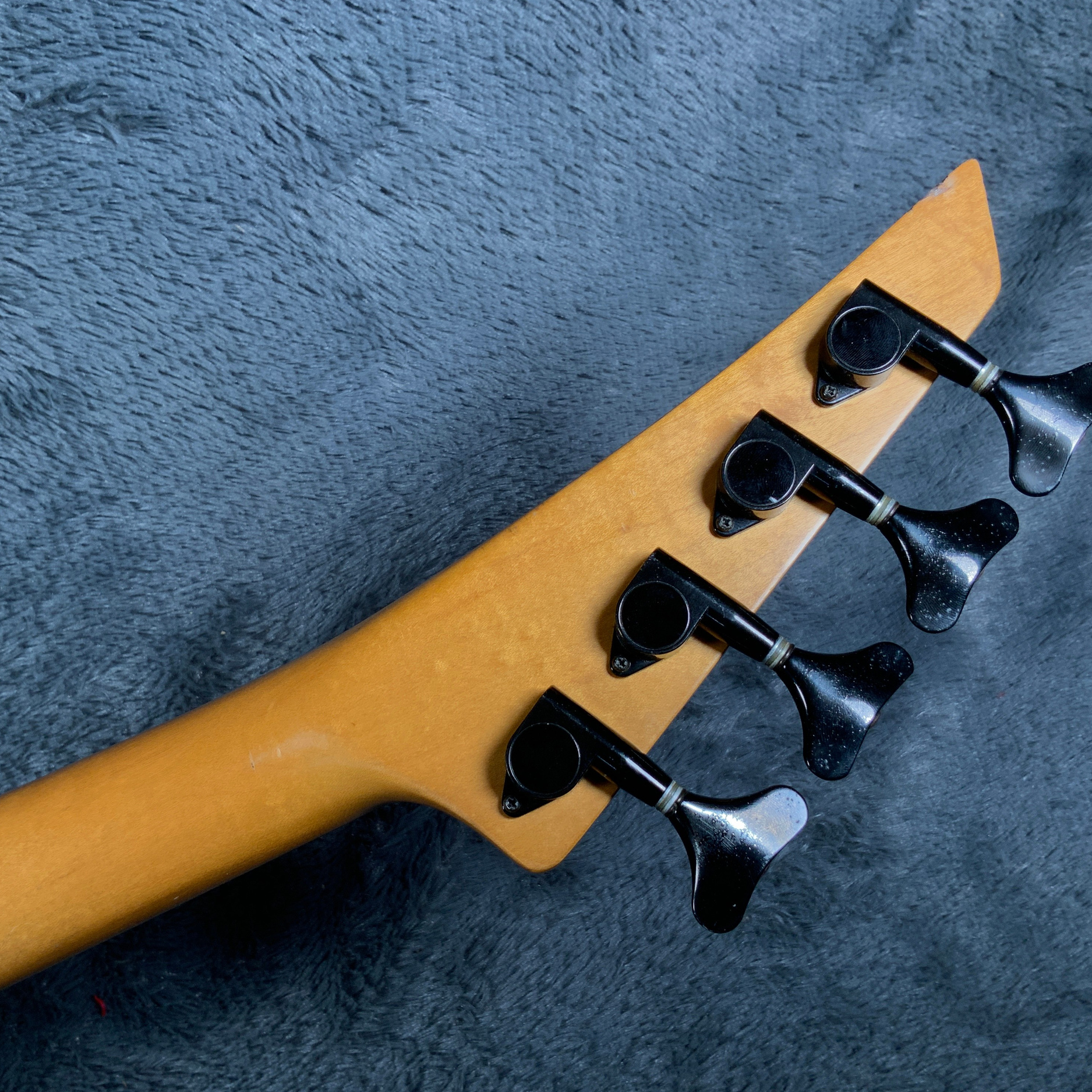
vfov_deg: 47.2
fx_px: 1249
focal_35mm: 35
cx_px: 507
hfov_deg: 47.2
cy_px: 550
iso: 25
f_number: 1.8
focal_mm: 3
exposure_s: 1/156
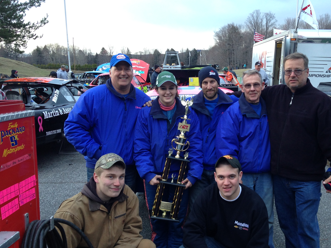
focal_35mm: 41
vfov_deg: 35.1
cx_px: 204
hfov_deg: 45.4
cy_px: 133
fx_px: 392
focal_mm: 4.12
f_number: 2.4
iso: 64
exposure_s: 1/40
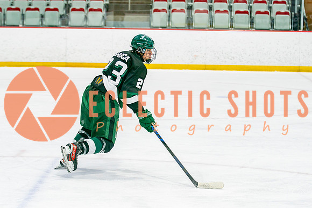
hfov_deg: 15.3
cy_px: 94
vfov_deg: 10.2
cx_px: 135
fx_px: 1161
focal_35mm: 134
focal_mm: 88
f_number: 3.2
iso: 500
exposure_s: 1/640
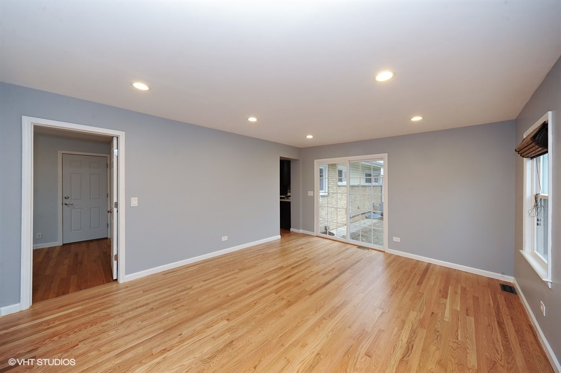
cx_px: 280
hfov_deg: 112.7
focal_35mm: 12
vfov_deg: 89.9
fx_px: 187
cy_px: 186
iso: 200
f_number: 8
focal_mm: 12
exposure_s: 1/8
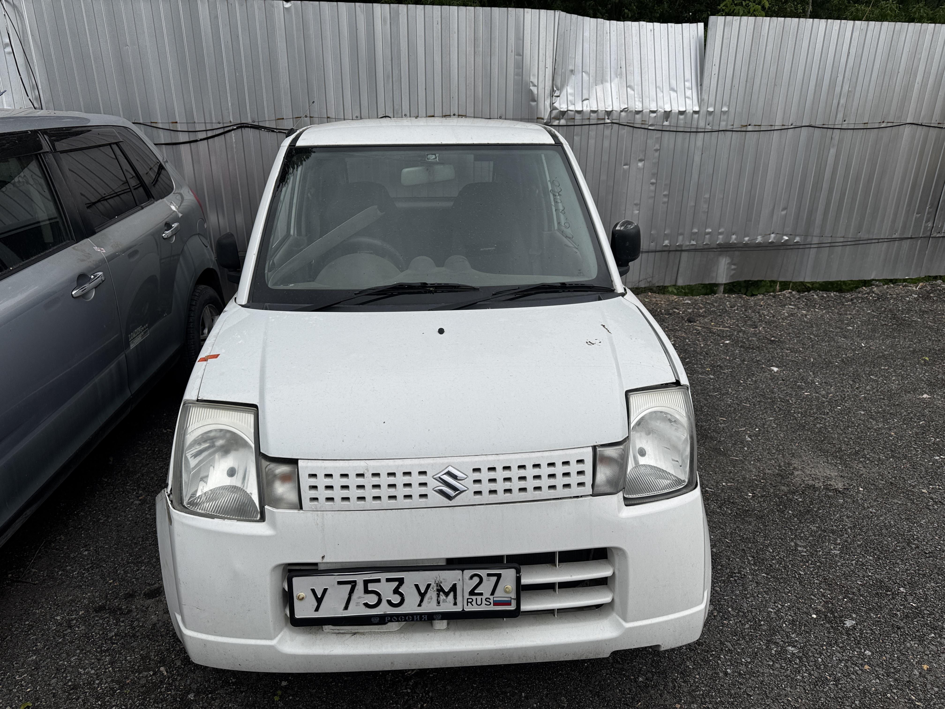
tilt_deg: -20.3
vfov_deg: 56.8
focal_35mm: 24
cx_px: 472
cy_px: 354
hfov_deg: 71.6
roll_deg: +0.8
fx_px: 655
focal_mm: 6.76
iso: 80
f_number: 1.78
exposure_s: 1/2105
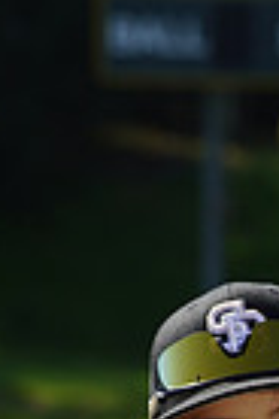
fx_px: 7904
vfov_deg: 3.0
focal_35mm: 680
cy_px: 774
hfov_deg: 2.0
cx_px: 472
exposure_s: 1/250
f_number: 8
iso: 100
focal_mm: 162
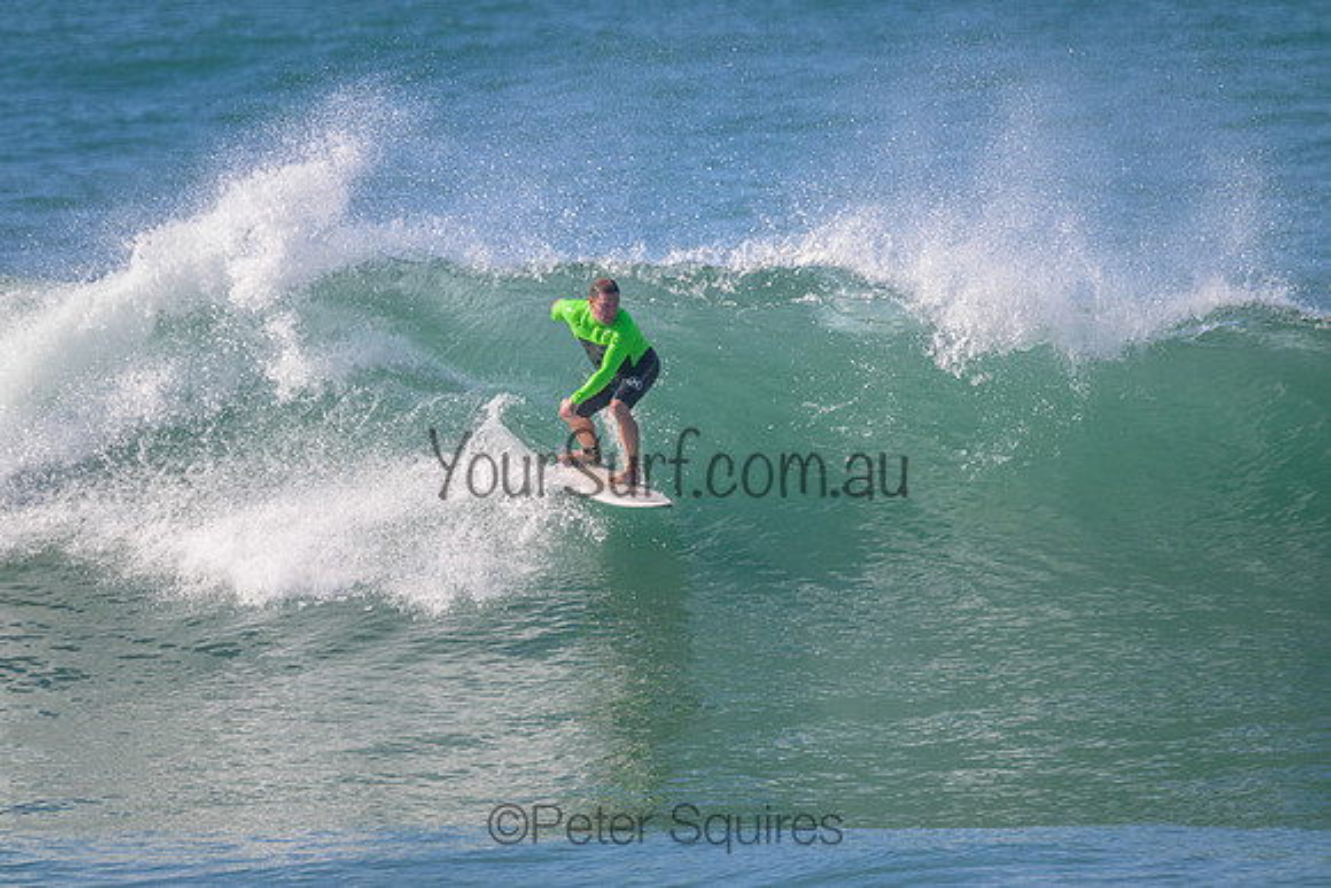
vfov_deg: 1.7
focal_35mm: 800
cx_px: 666
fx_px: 29583
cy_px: 444
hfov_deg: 2.6
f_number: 11
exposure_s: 1/2000
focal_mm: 800
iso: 1400
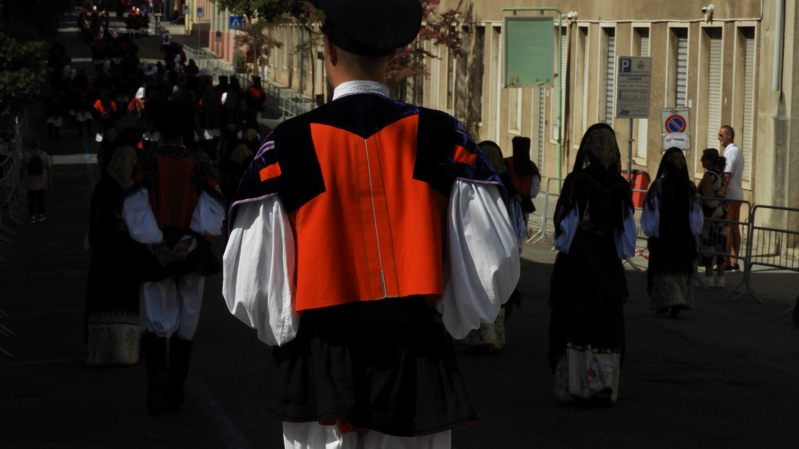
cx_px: 399
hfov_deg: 18.5
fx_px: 2457
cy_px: 220
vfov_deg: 10.4
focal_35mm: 116
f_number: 4.8
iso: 100
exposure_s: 1/1600
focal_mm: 18.8
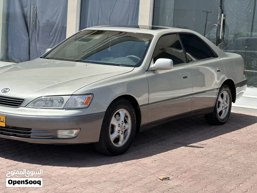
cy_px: 96
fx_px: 572
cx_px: 128
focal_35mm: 77
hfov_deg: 25.3
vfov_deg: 19.1
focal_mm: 9
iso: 32
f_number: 2.8
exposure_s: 1/791
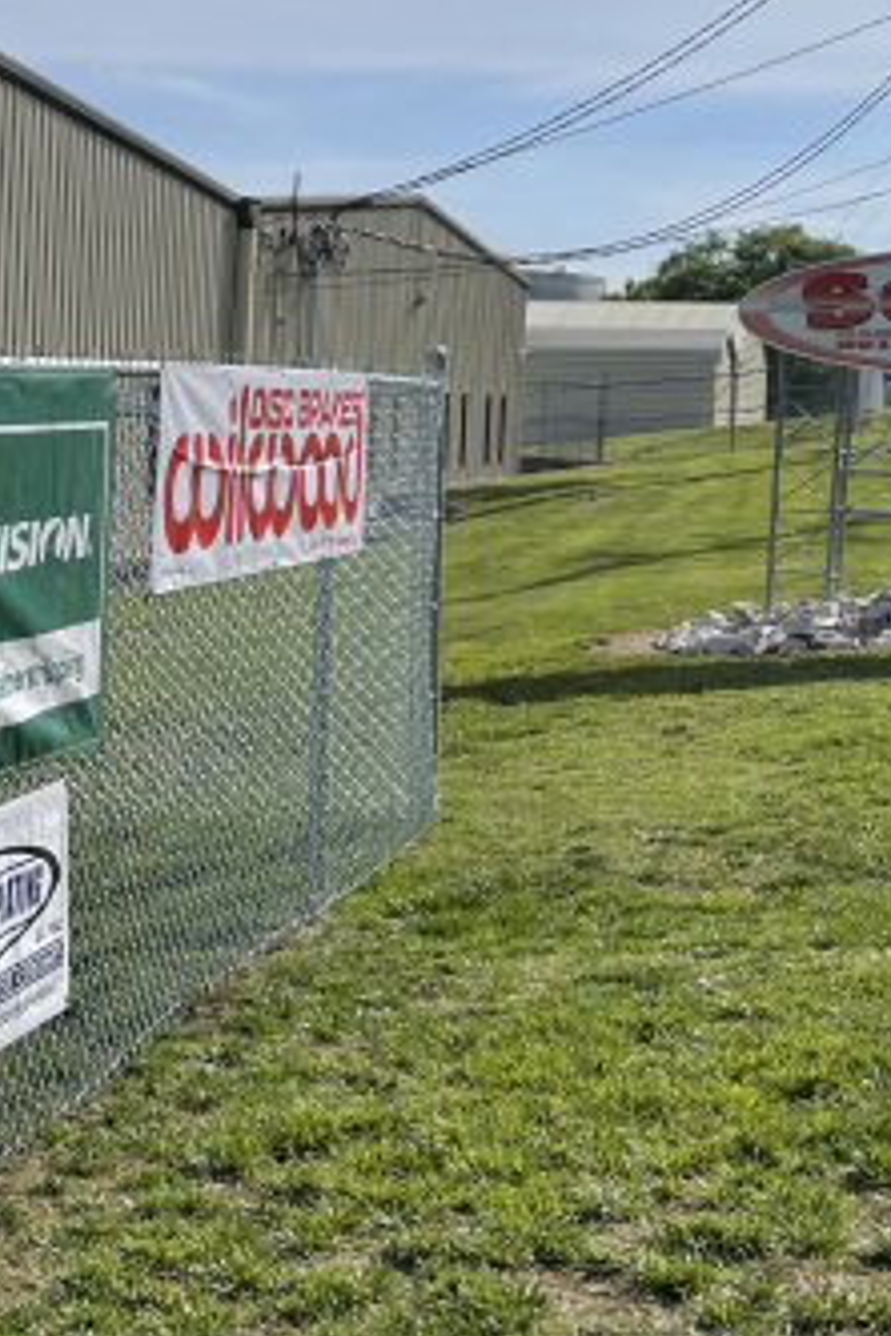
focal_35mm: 65
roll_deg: -1.8
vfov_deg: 30.8
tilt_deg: -3.1
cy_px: 485
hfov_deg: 19.3
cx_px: -269
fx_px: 2413
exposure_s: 1/5618
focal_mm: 5.1
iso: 32
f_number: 1.6
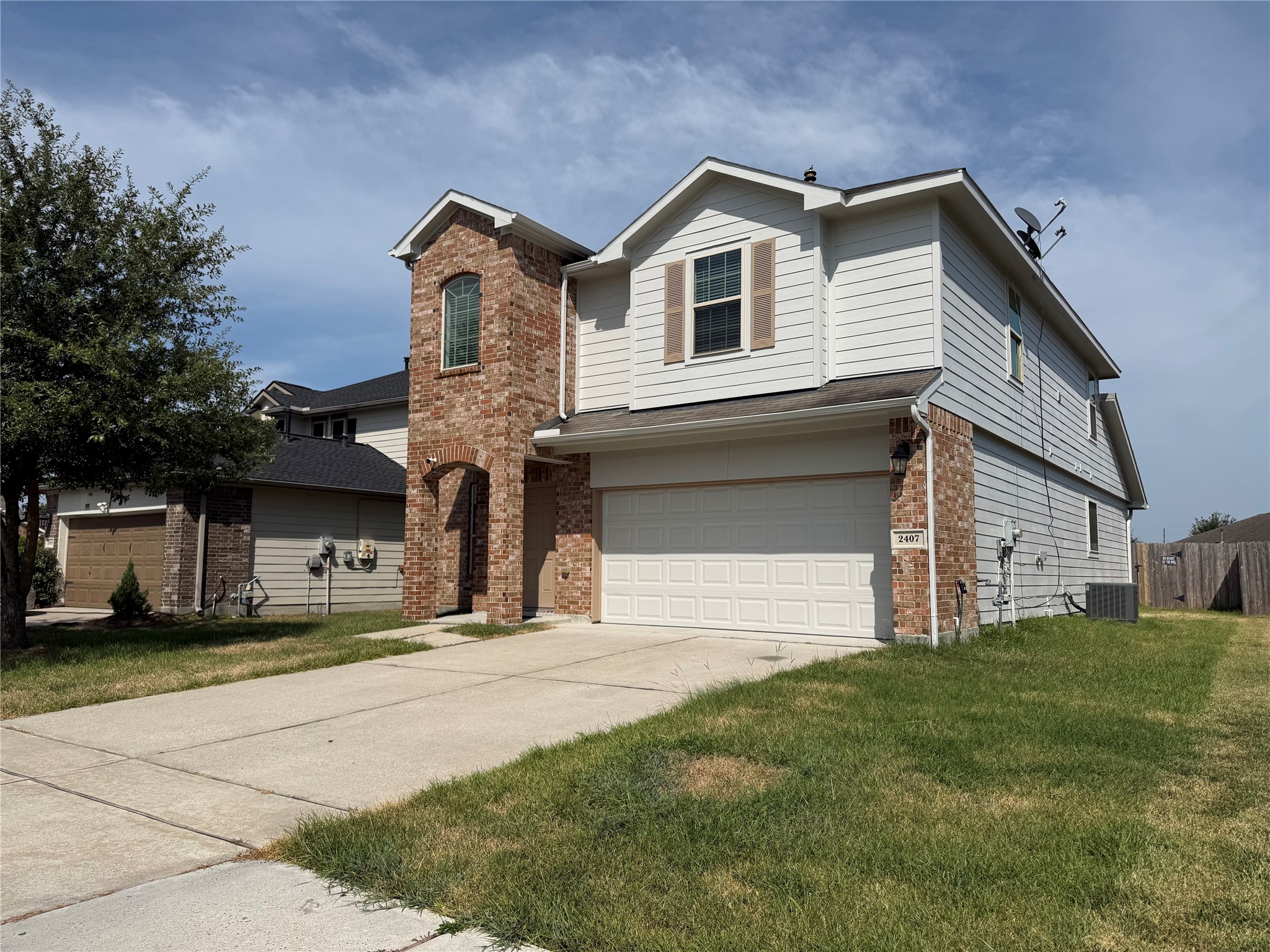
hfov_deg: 71.6
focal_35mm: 24
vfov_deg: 56.8
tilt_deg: +6.7
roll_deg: -0.4
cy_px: 476
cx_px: 635
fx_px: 881
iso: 80
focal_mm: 6.76
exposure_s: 1/10309
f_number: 1.78
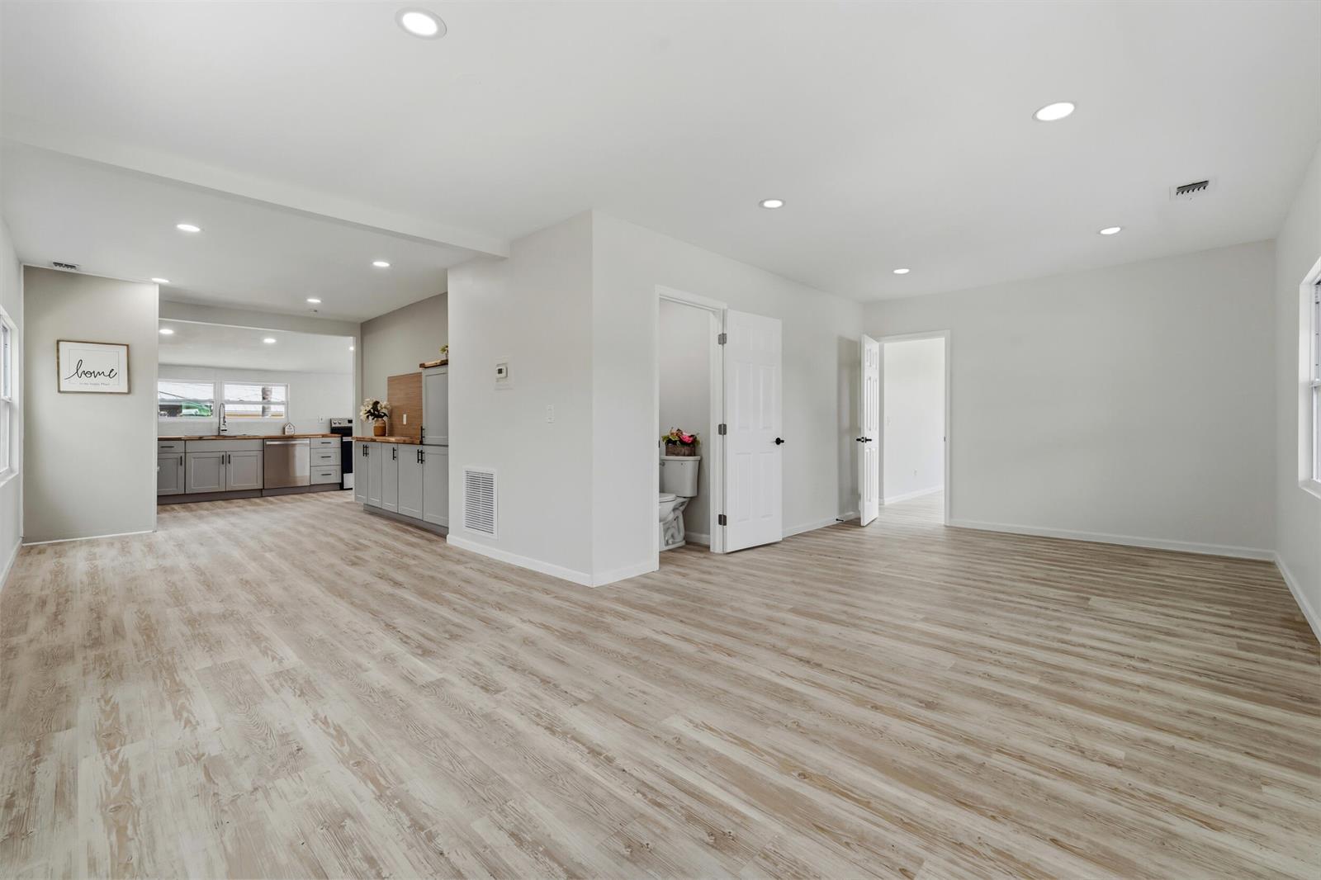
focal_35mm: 14
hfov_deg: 104.3
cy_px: 440
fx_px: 514
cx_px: 660
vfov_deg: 81.2
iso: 250
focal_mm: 14
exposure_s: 1/10
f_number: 9
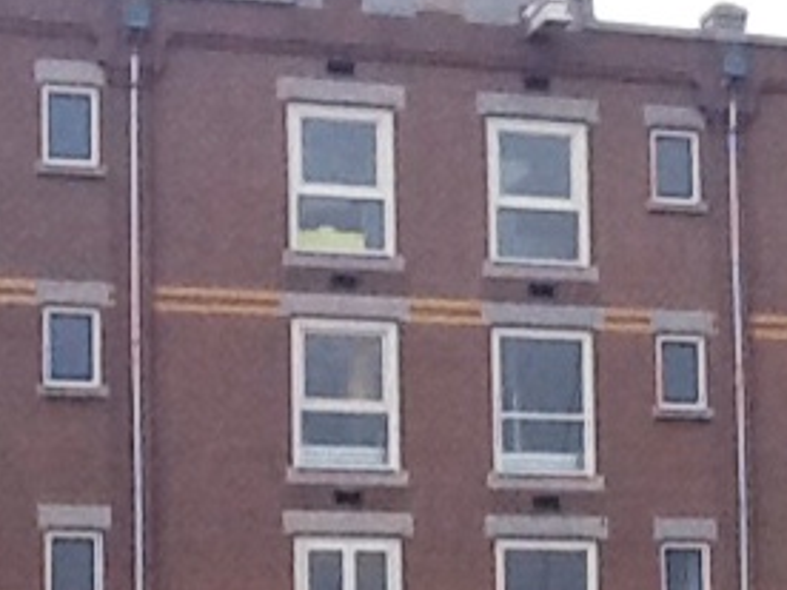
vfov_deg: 12.0
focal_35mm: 122
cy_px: 596
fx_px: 2774
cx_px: 798
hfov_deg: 15.8
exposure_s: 1/704
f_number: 2.4
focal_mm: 2.03
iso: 40
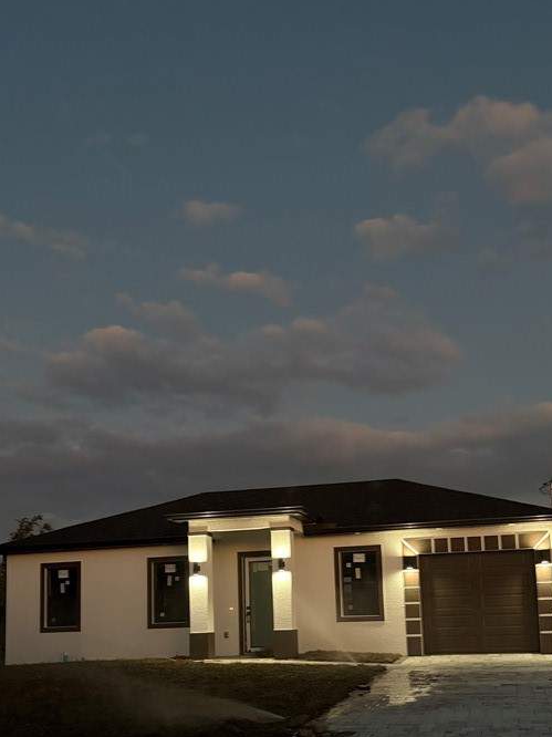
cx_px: 282
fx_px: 851
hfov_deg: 35.9
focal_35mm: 40
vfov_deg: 45.6
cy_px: 528
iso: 500
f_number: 1.6
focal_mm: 5.96
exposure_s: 1/25
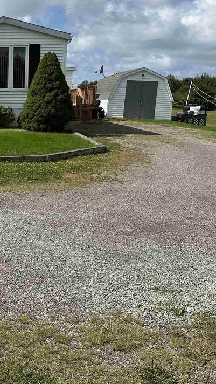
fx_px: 478
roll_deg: -0.7
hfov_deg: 23.8
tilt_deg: -5.9
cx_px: -25
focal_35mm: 47
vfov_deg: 43.5
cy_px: 155
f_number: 1.78
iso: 80
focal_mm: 6.86
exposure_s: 1/6211
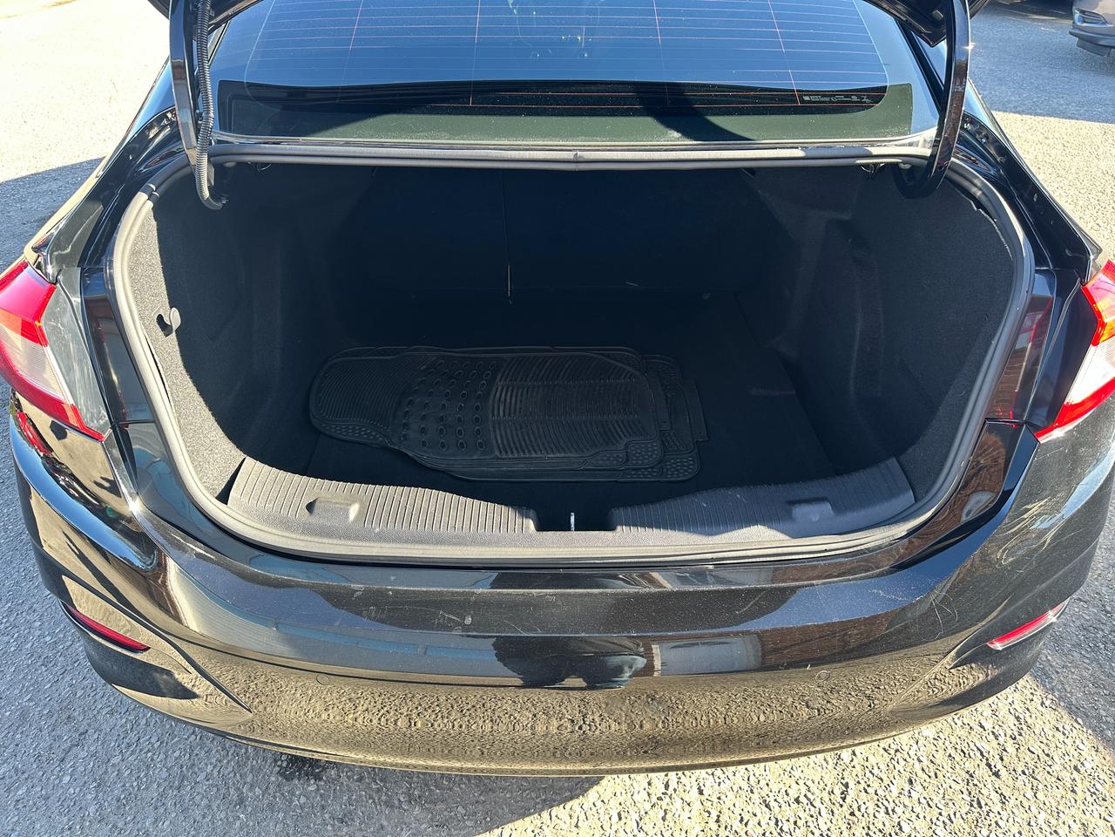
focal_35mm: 24
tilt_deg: -35.5
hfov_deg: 71.6
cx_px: 558
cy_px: 418
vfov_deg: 56.8
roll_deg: -0.6
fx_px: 773
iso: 80
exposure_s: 1/142
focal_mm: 6.86
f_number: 1.78
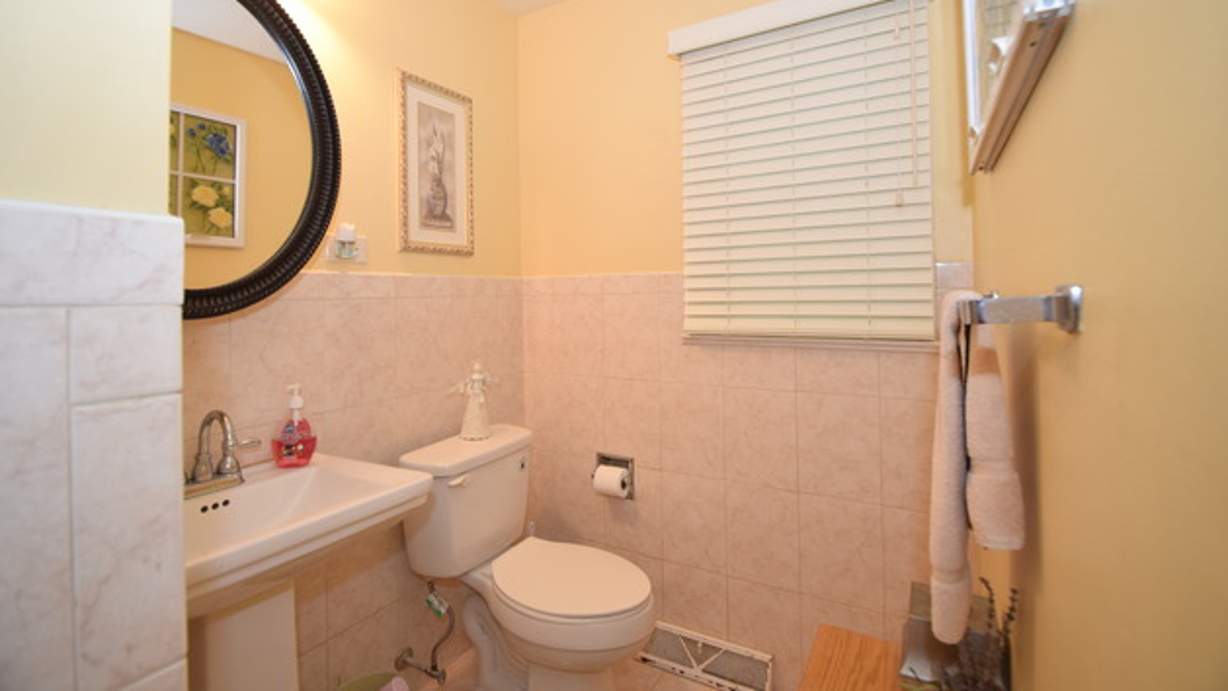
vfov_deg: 66.8
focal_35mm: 16
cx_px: 617
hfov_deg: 99.4
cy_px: 296
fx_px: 521
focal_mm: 10
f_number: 3.5
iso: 800
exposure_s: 1/60
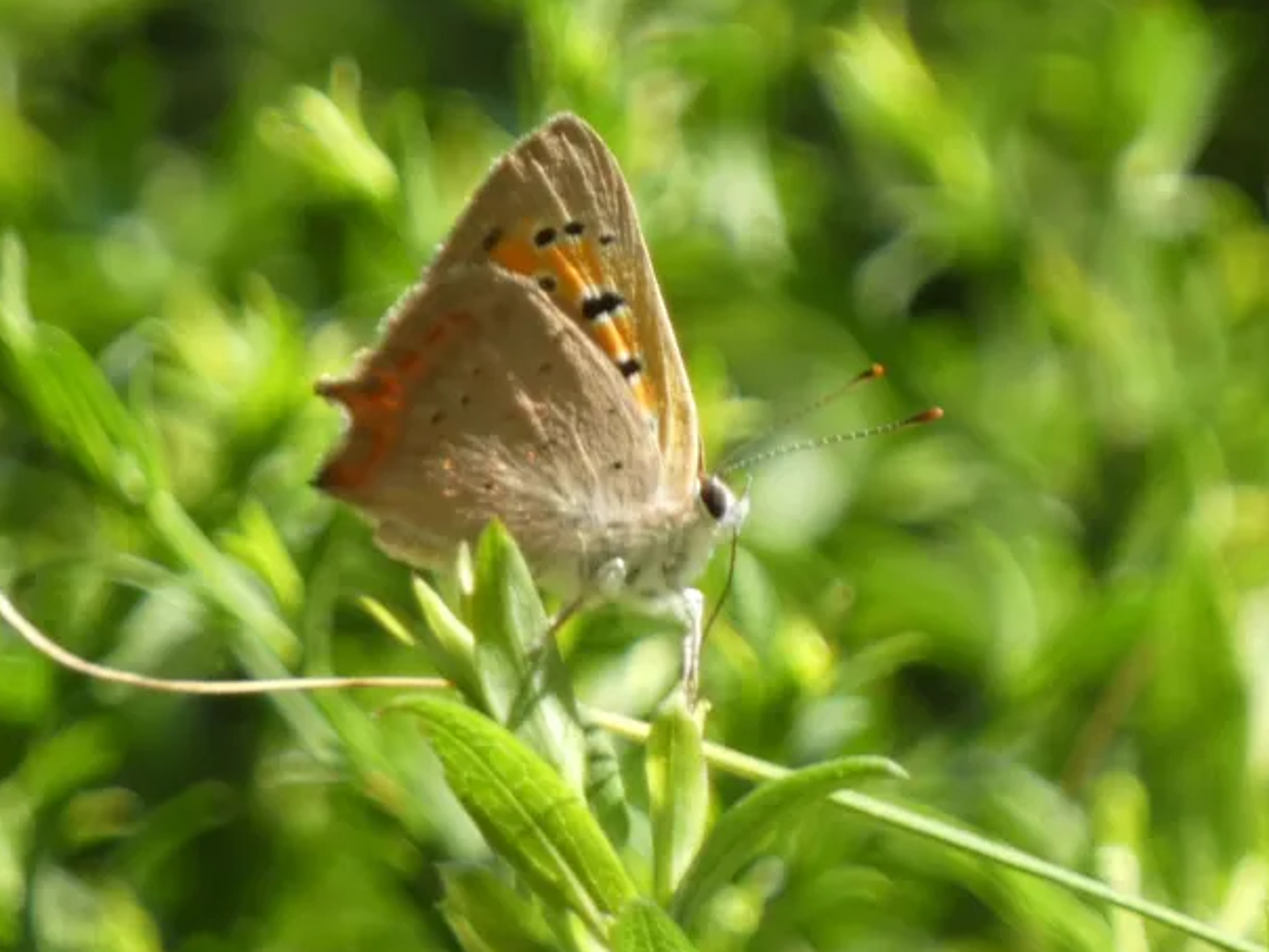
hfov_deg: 2.5
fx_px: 28631
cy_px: 469
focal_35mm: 781
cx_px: 624
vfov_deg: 1.9
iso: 160
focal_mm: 132.1
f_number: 5.6
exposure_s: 1/100
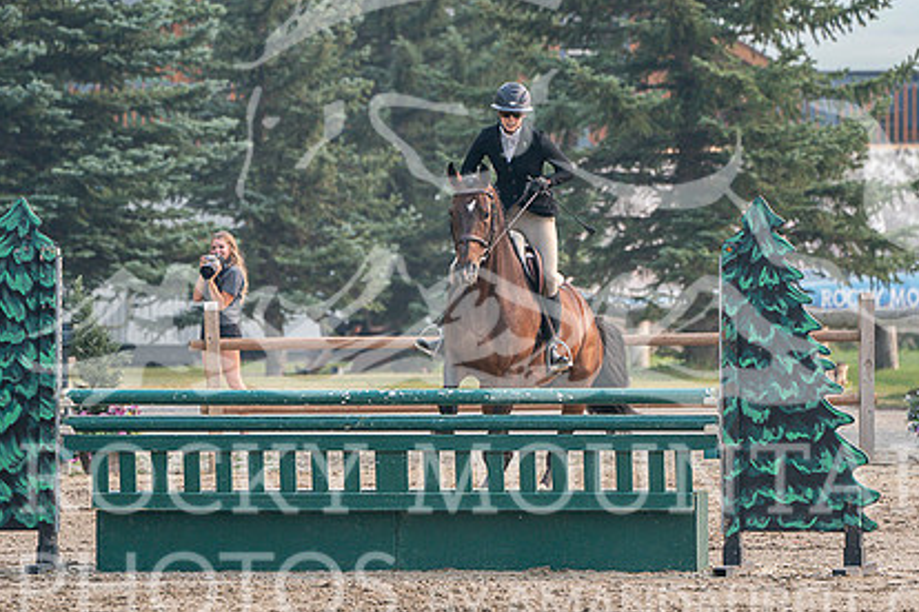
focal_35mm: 416
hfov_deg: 5.0
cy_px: 278
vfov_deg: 3.3
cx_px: 519
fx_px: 10619
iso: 500
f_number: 5.6
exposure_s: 1/640
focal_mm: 297
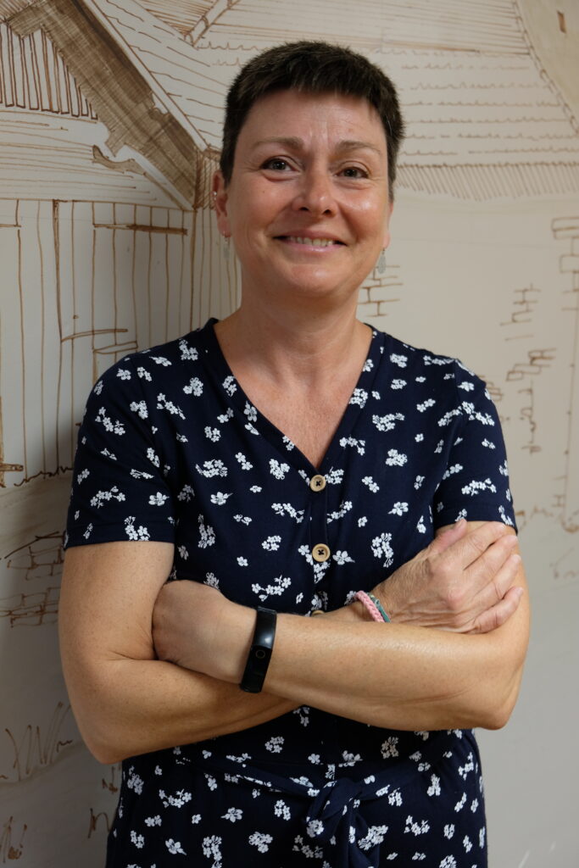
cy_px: 434
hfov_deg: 37.9
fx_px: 844
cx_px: 290
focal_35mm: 35
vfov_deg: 54.4
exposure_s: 1/20
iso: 250
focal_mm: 23.3
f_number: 3.2
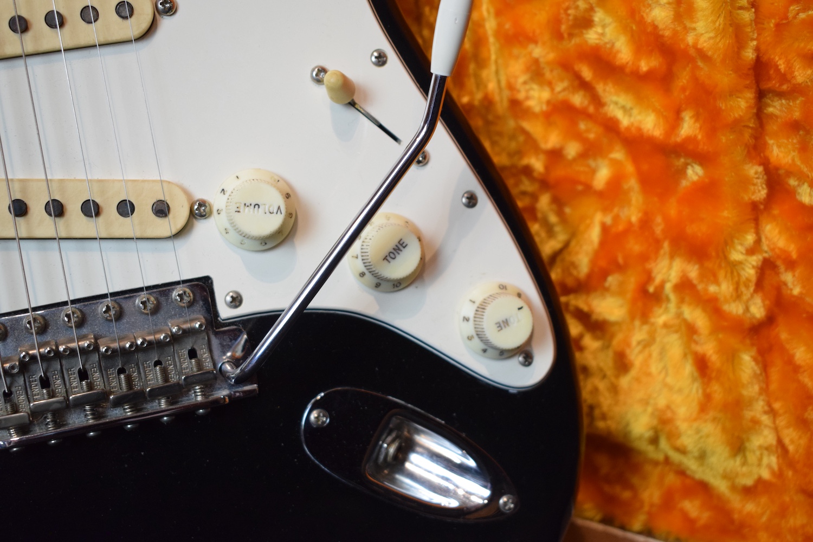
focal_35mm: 54
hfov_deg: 36.9
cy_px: 271
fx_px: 1219
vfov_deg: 25.1
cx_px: 406
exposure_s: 1/60
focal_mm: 36
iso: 1600
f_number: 4.8
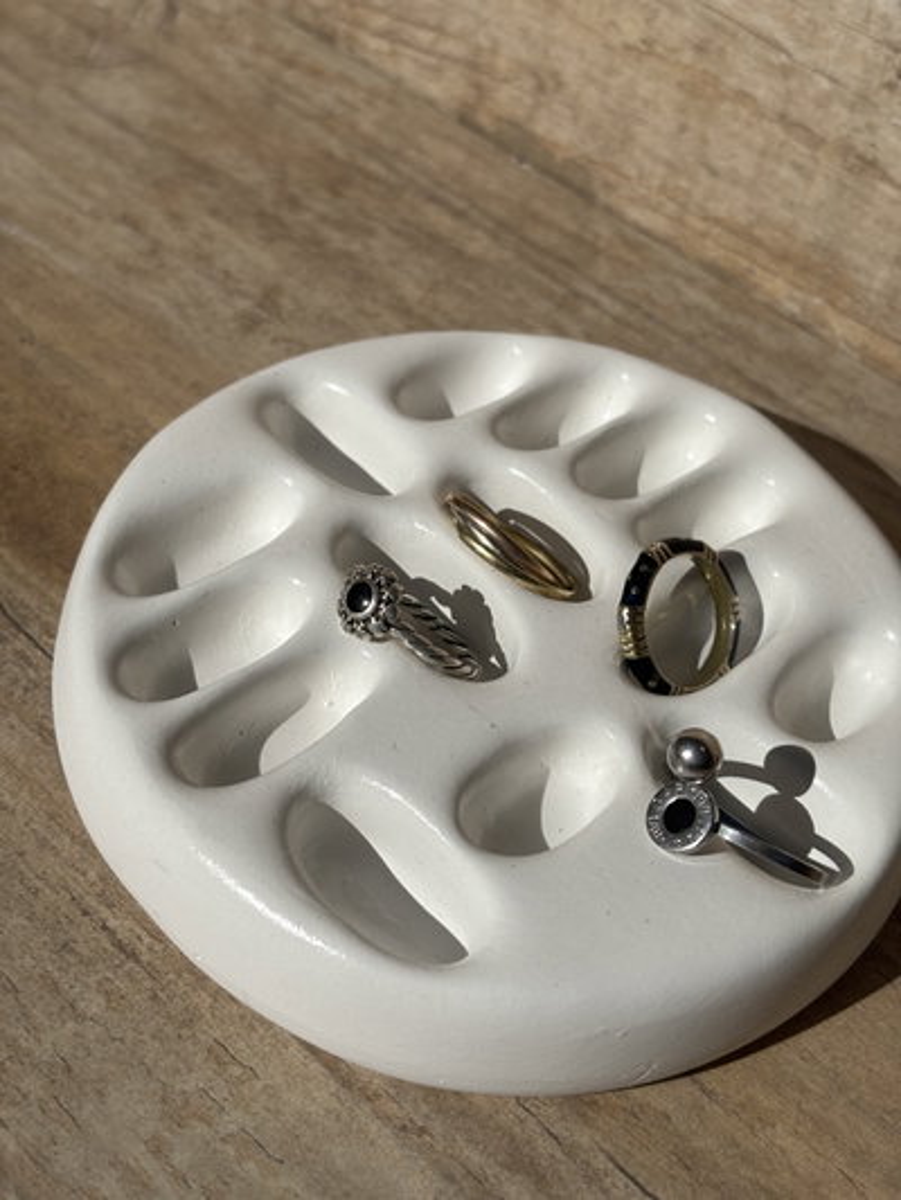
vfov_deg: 36.8
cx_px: 450
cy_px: 600
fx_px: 1804
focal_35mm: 52
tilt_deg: -47.6
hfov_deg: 28.0
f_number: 1.6
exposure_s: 1/9091
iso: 25
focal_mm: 5.96
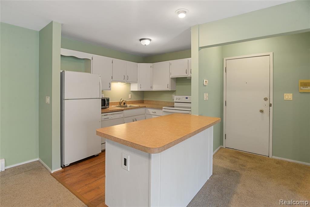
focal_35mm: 30
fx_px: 258
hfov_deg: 61.9
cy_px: 104
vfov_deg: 43.6
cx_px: 155
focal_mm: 30
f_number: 9
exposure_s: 1/2.5
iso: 320
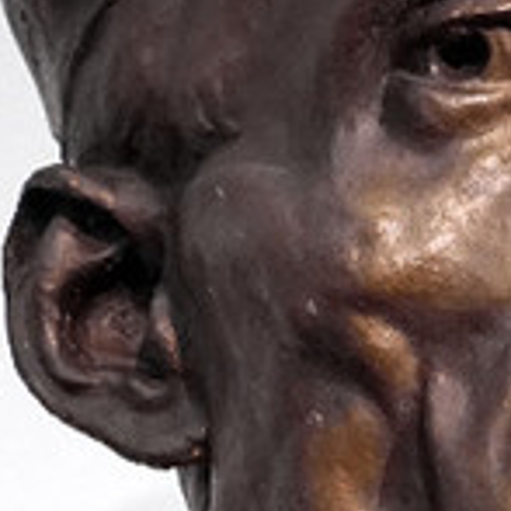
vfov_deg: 8.5
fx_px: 3390
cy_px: 685
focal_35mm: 203
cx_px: 761
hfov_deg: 8.4
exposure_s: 1/160
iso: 1250
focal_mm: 26
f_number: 4
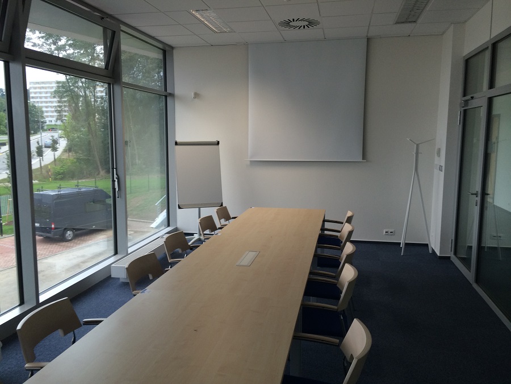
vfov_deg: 46.8
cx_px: 256
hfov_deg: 60.0
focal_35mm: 30
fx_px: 443
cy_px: 192
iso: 64
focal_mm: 4.12
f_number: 2.2
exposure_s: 1/120
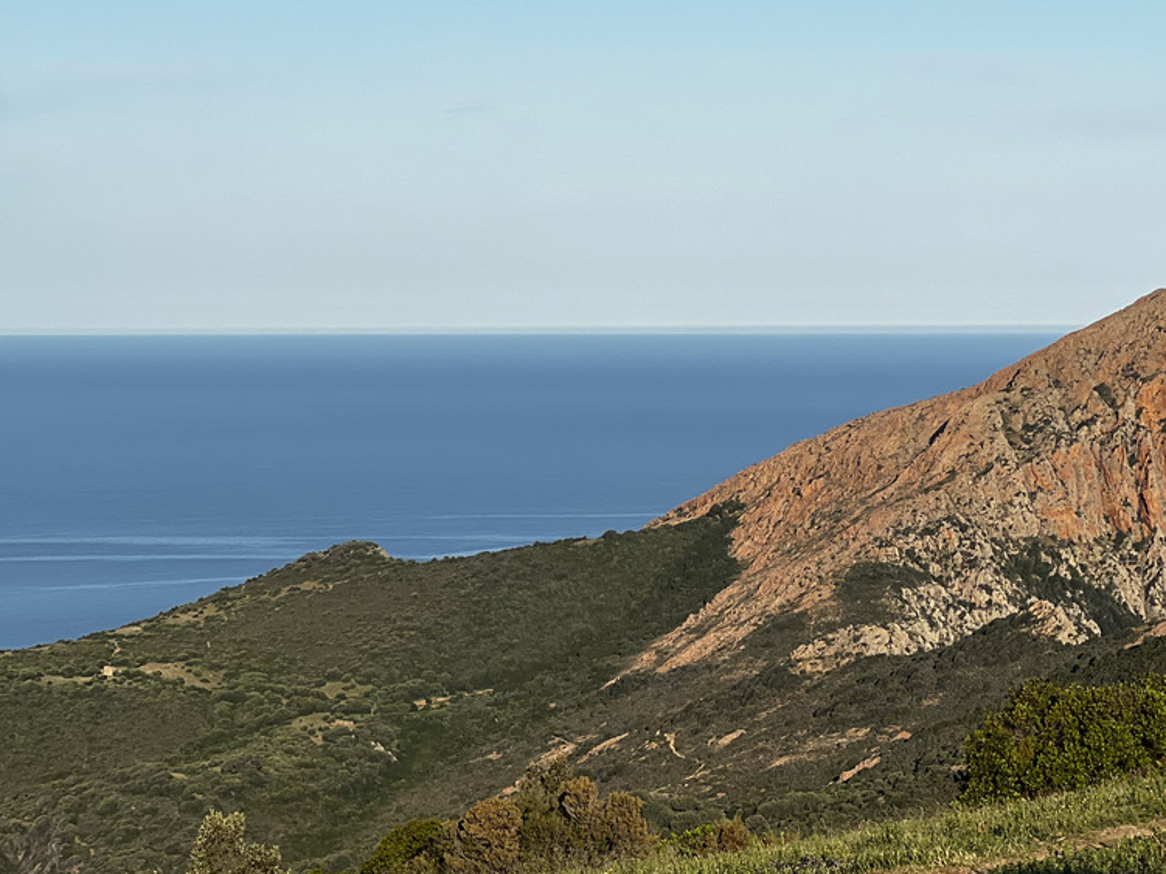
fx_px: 4142
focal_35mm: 123
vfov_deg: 12.0
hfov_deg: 16.0
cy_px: 351
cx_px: 820
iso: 32
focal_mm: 9
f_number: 2.8
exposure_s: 1/943
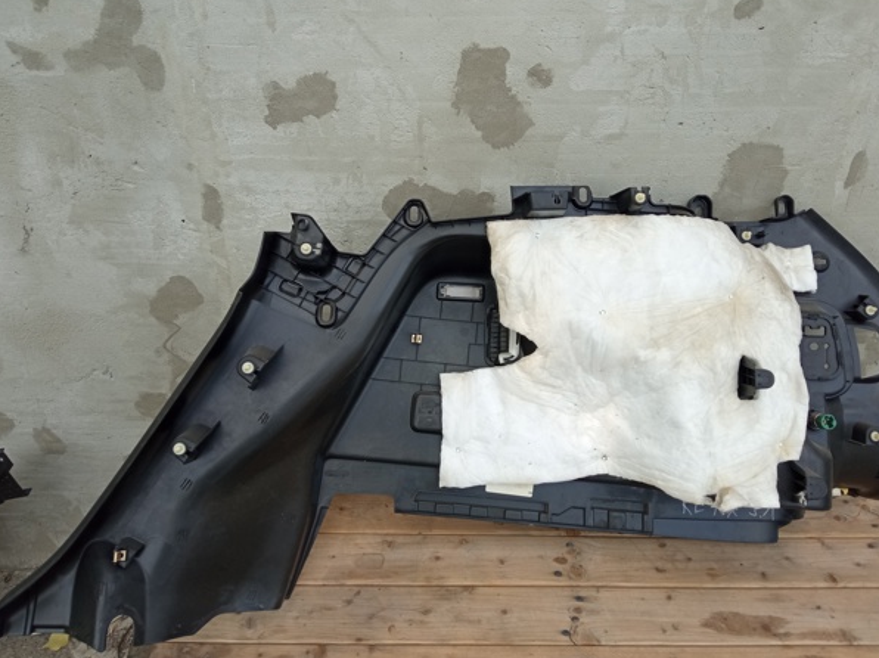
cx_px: 457
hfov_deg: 61.7
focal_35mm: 29
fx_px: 736
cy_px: 309
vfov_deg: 48.1
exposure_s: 1/227
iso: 111
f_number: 2.2
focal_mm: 3.79
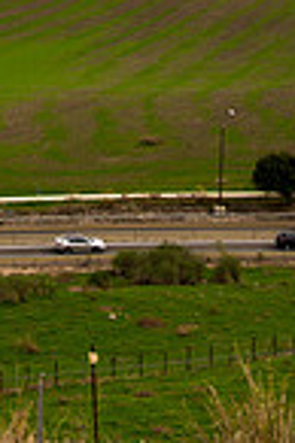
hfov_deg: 11.6
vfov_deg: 16.0
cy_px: -228
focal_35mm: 117
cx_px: 55
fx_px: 1441
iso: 100
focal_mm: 38
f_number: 3.5
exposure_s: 1/1000
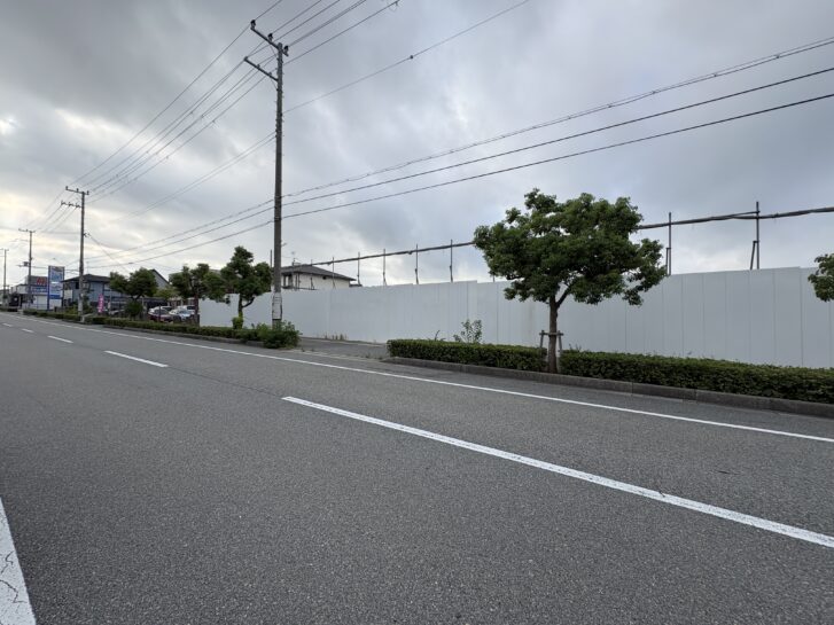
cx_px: 417
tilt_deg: +0.8
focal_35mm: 14
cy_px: 312
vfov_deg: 85.7
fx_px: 337
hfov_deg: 102.1
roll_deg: -0.2
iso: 40
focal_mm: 2.22
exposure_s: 1/763
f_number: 2.2
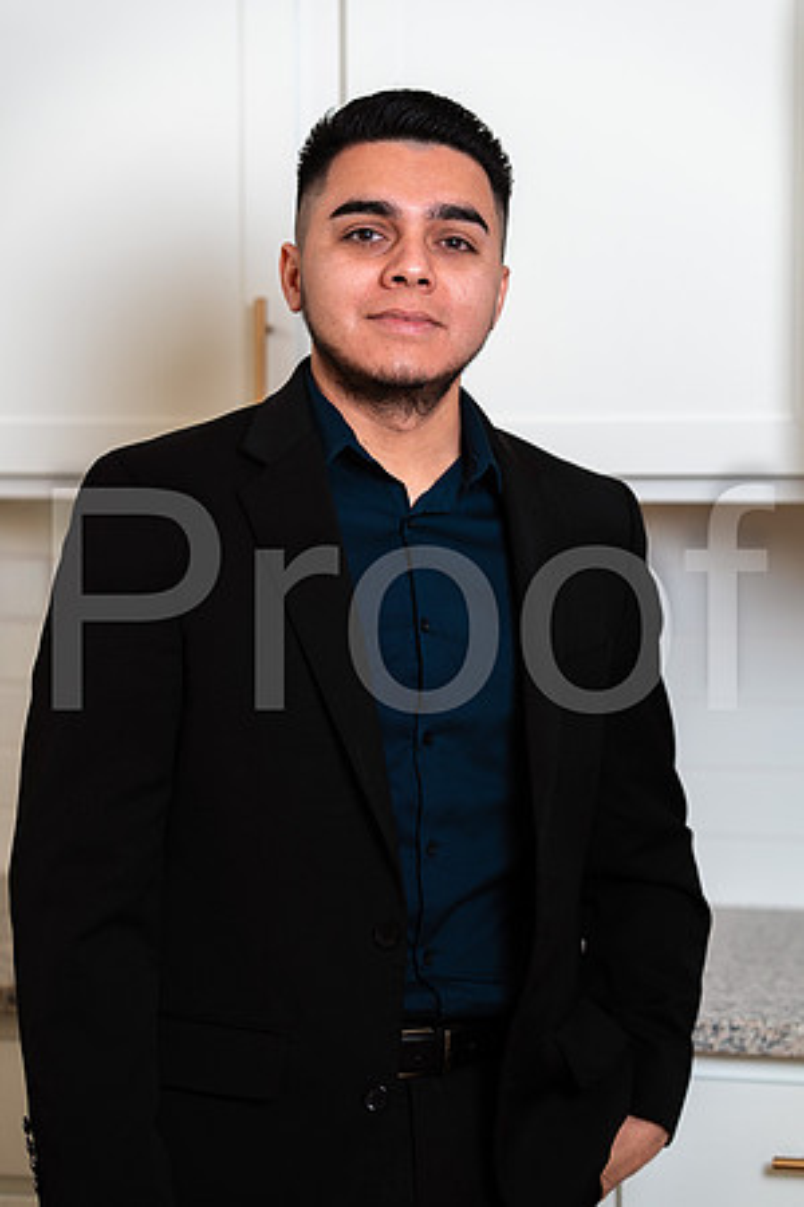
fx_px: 2847
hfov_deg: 16.1
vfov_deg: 23.9
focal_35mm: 85
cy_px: 604
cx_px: 402
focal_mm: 85
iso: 50
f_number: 2.8
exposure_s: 1/160
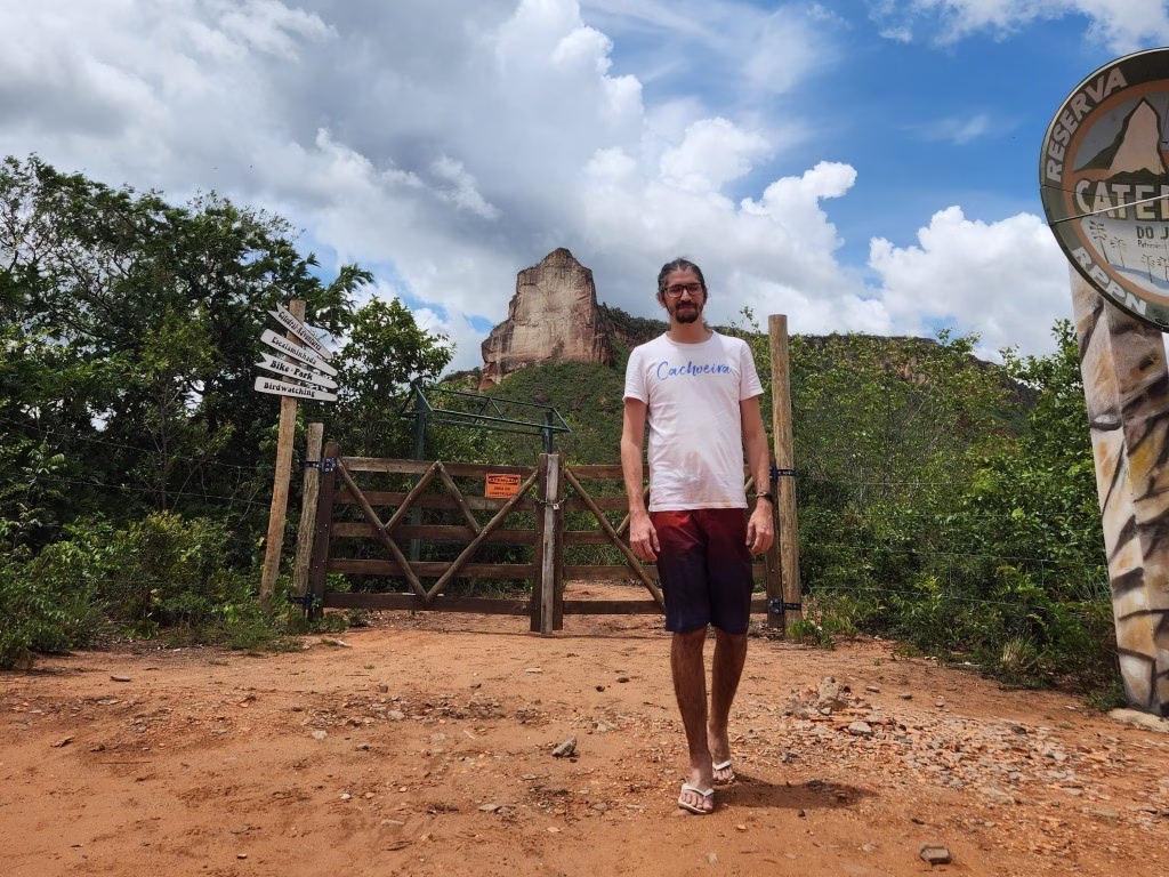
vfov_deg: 58.9
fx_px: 777
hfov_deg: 73.9
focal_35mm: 23
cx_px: 584
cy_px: 438
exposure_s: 1/3177
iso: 20
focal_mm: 5.4
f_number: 1.8
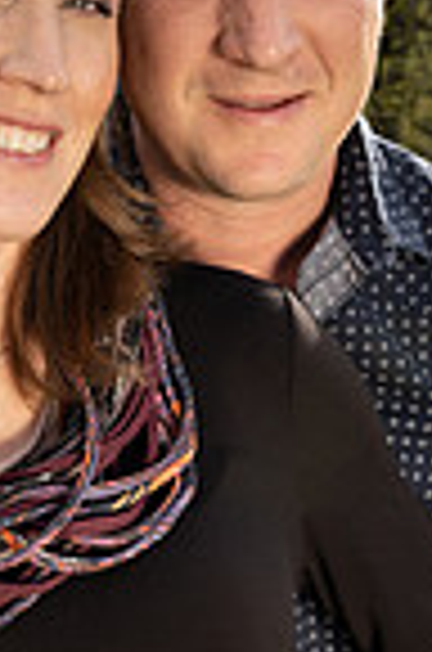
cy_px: 598
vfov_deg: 23.5
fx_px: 1519
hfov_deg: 16.1
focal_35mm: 84
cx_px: 126
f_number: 6.3
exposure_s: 1/125
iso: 100
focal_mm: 27
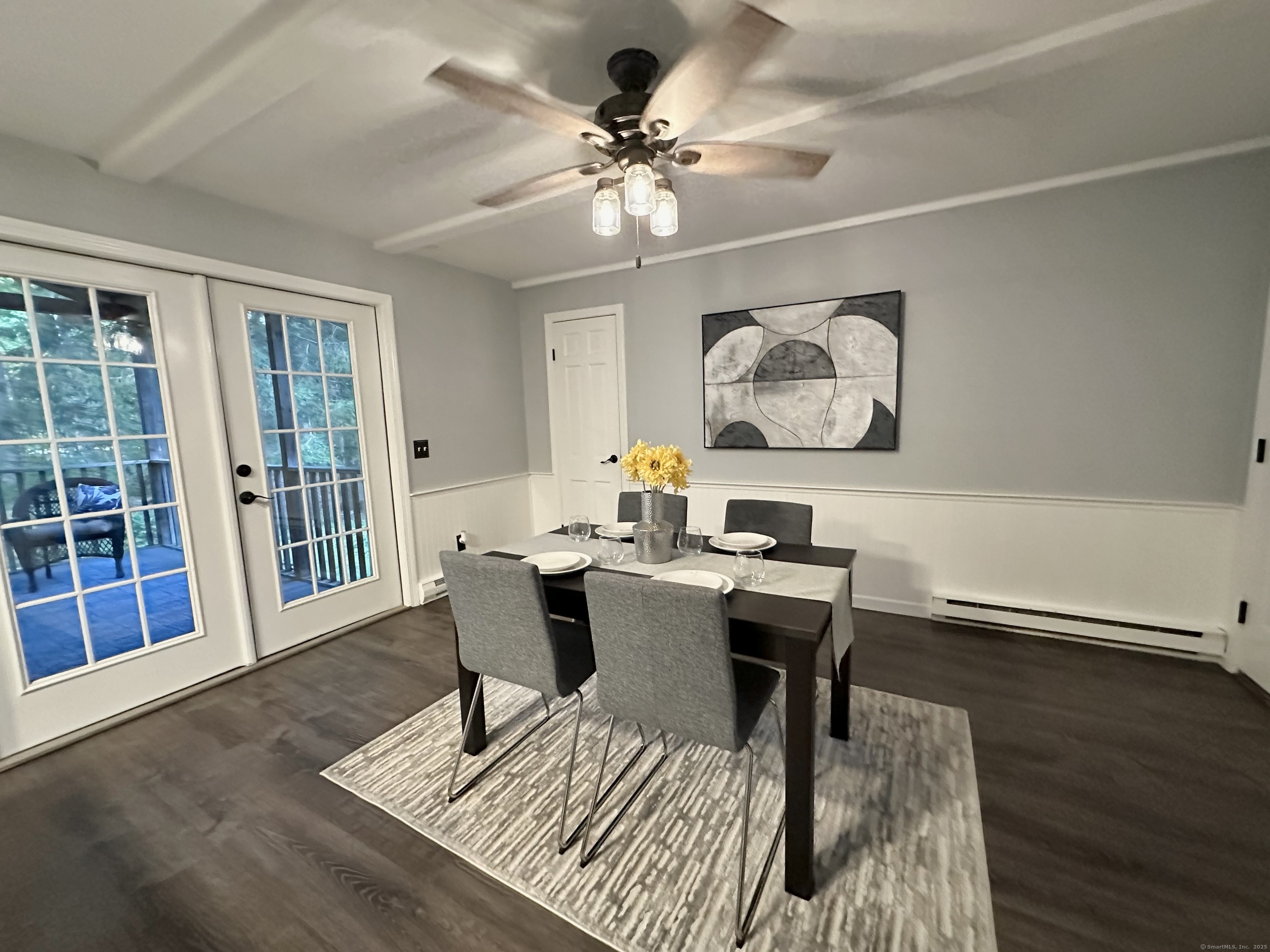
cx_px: 635
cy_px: 476
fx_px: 514
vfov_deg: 85.7
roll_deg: +1.7
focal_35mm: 14
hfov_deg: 102.1
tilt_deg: -7.0
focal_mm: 2.22
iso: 1250
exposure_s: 1/60
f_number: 2.2
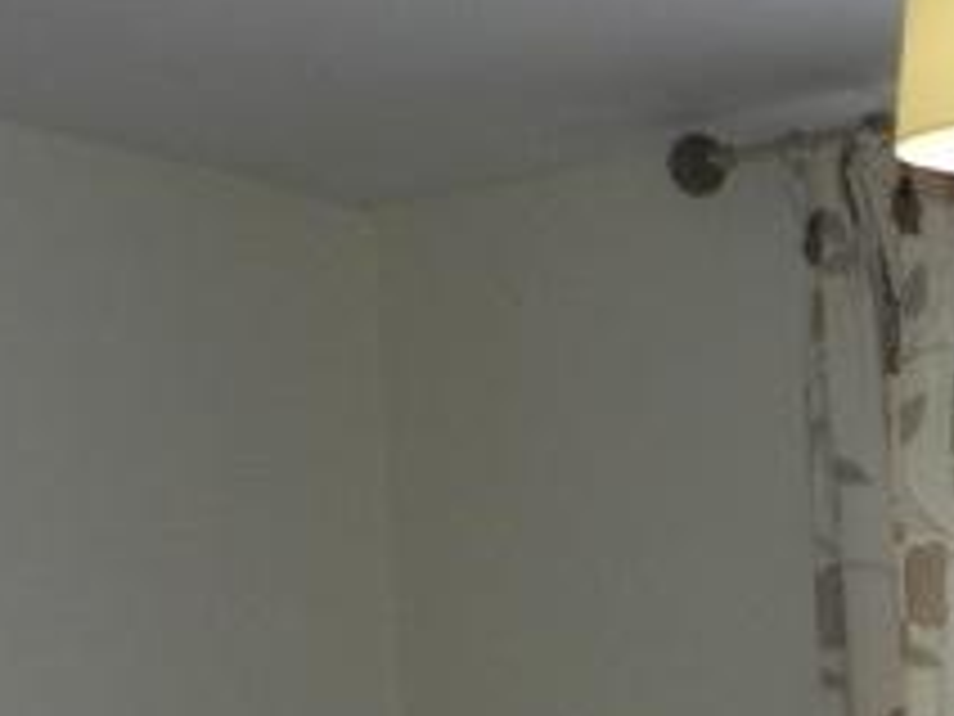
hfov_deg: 16.5
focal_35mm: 111
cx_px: 1314
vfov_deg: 11.8
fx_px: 3059
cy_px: 1495
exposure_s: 1/80
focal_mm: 4
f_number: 3.4
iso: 160
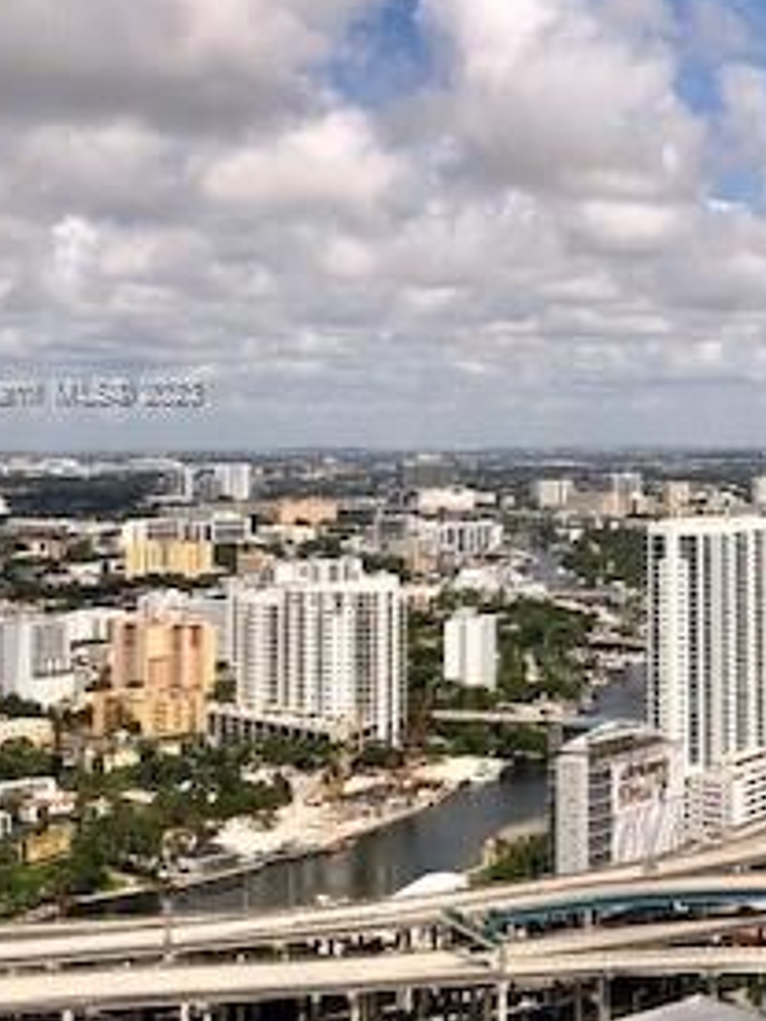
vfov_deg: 29.7
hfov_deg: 22.1
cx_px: 662
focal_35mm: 65
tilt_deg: +0.6
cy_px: 392
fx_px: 1918
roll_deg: -0.3
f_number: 1.8
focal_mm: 3.99
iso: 20
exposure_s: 1/4808
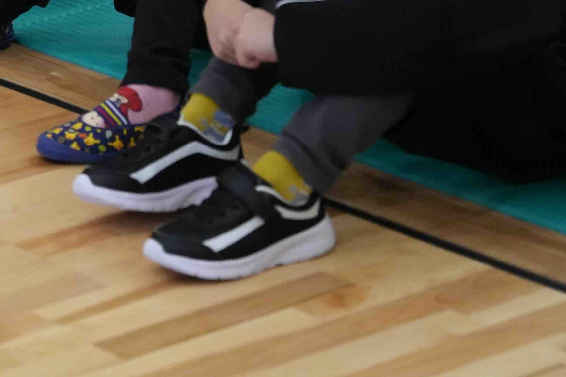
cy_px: -162
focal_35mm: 215
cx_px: -56
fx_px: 3380
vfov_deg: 6.3
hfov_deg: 9.5
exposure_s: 1/250
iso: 6400
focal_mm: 70
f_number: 2.8
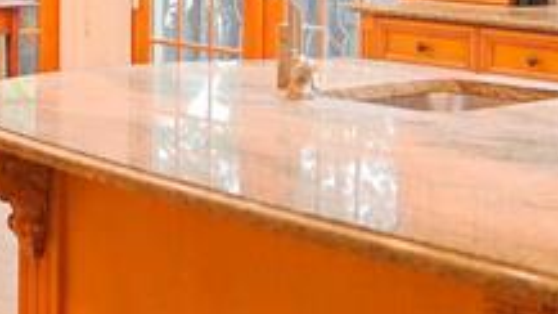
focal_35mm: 94
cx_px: 85
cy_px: -45
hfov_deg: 22.3
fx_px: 1391
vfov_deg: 12.6
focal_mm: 13
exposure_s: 1/250
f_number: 1.4
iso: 220
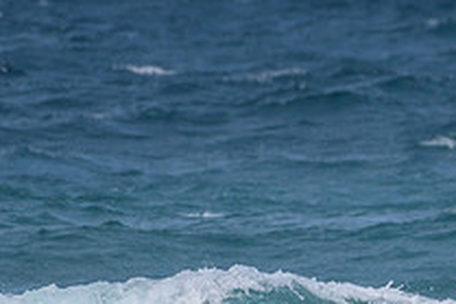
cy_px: 306
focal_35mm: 1702
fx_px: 21541
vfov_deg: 0.8
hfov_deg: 1.2
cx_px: 682
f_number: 5.6
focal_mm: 500
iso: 110
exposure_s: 1/2000
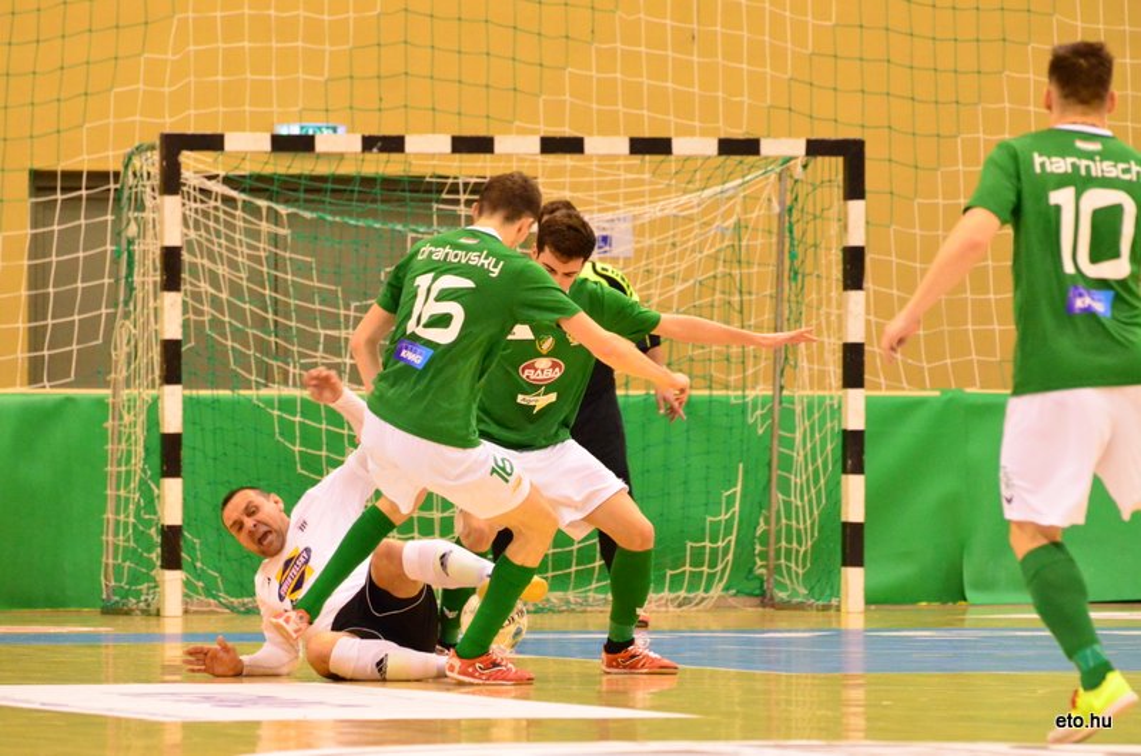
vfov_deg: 4.6
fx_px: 9489
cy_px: 378
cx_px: 570
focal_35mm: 300
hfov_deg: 6.9
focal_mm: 200
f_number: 5.6
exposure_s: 1/400
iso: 6400
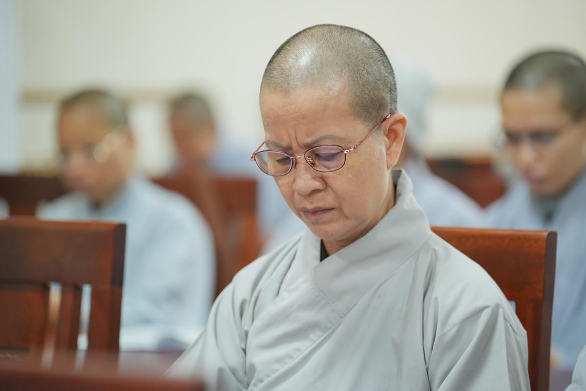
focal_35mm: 151
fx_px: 2458
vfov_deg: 9.1
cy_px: 196
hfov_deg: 13.6
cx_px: 293
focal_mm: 151
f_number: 2.8
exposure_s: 1/125
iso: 3200
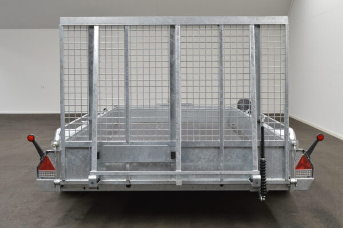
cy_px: 114
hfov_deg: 36.9
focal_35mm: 54
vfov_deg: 25.0
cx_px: 172
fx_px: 514
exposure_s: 1/1.6
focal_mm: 36
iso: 100
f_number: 11
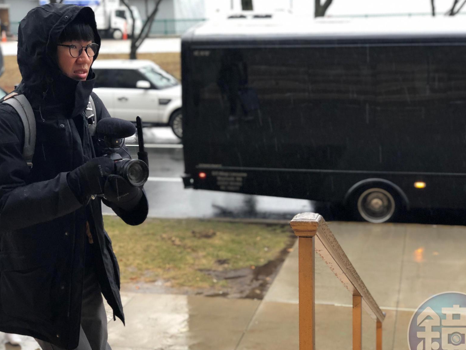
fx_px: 902
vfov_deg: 21.9
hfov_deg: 29.0
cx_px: 212
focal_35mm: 67
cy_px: 171
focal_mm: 6
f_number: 2.4
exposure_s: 1/60
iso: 64
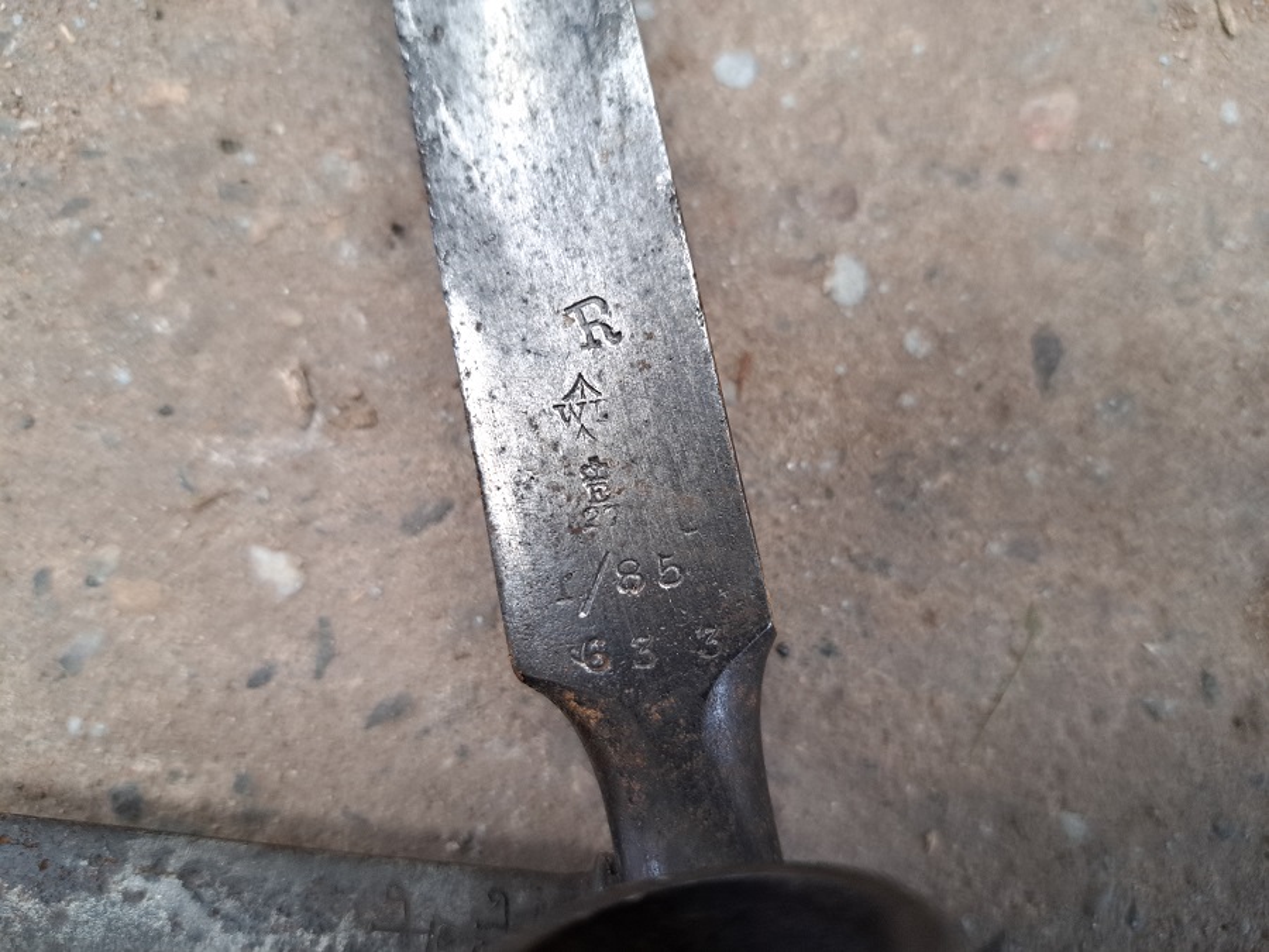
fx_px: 880
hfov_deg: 71.6
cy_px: 476
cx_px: 634
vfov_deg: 56.8
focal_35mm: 24
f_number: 1.8
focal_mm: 5.23
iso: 320
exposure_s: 1/50
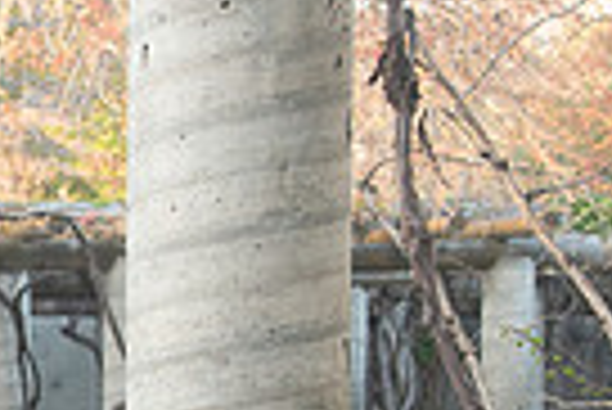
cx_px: -450
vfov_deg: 7.3
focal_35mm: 187
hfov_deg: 10.4
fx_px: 3182
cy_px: 538
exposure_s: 1/125
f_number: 5.6
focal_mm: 44
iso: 640
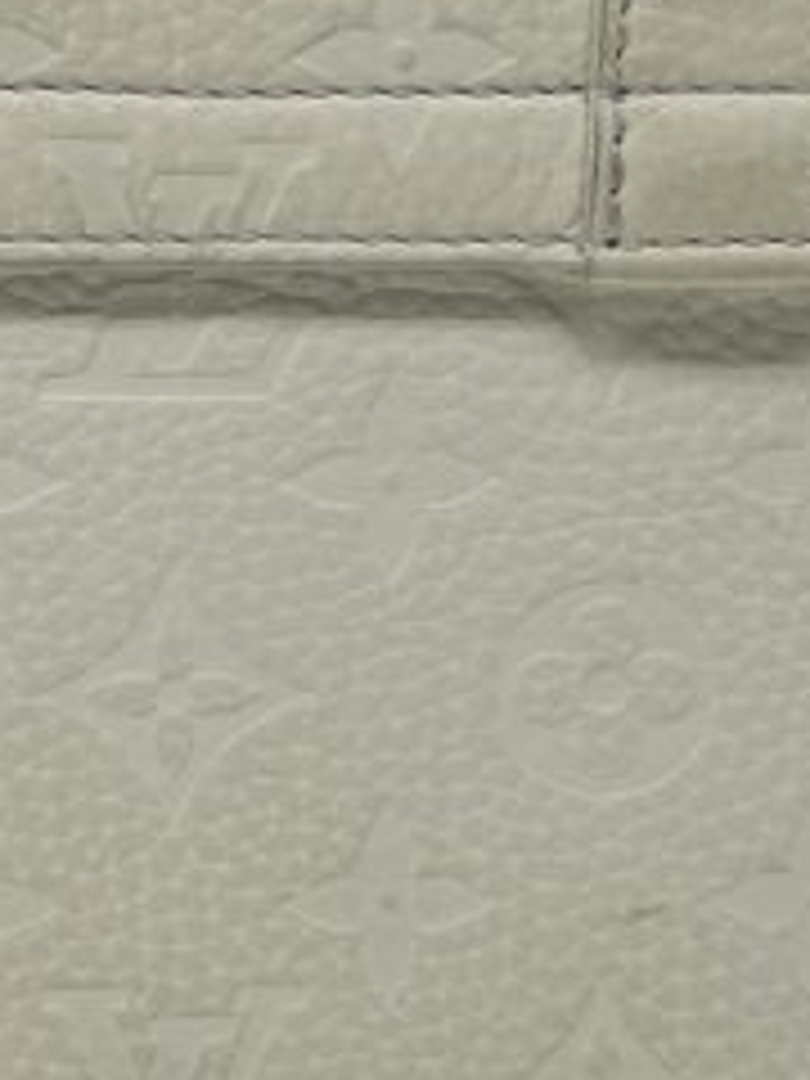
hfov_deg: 13.3
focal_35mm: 111
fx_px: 3463
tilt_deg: -7.7
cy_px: 513
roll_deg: -0.6
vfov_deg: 17.7
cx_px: 194
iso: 40
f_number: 1.5
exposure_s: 1/180
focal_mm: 5.7
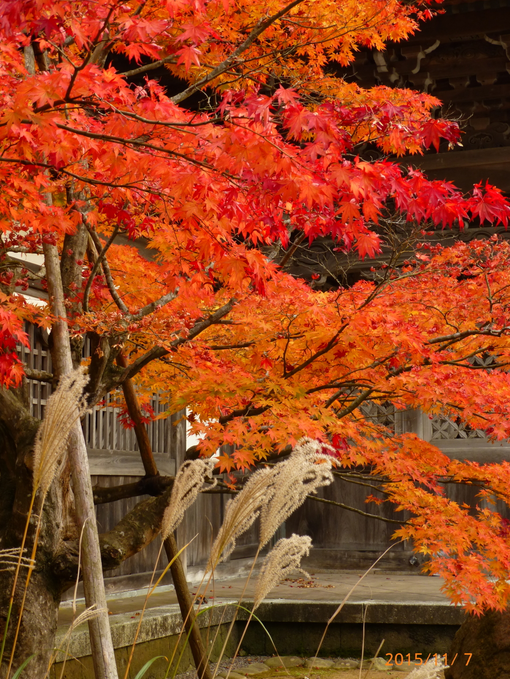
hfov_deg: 22.9
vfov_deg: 30.3
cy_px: 330
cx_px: 239
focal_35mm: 64
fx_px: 1257
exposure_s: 1/50
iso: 100
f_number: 4.7
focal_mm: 10.3
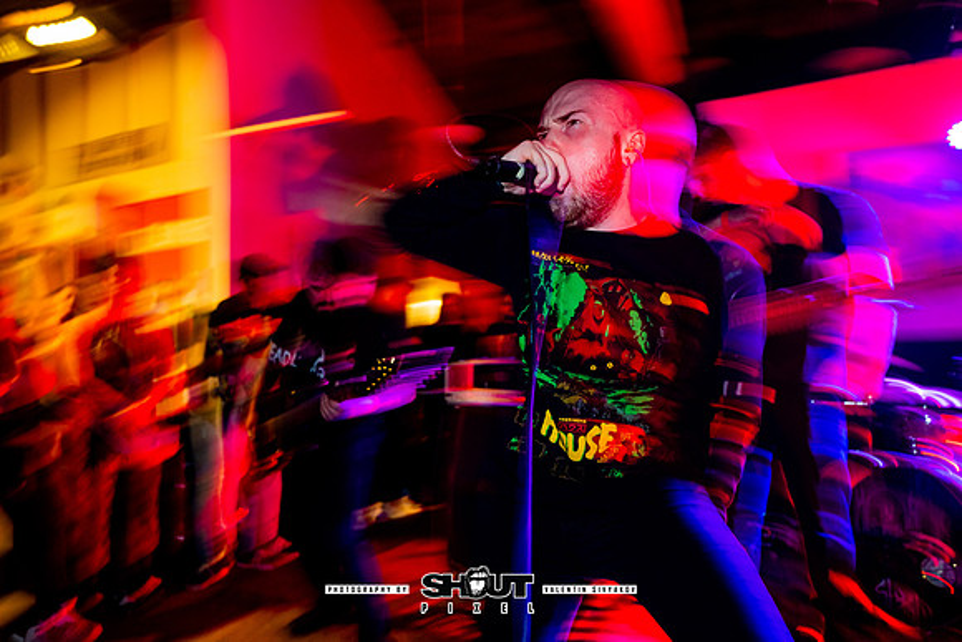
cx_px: 481
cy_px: 321
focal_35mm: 23
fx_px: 612
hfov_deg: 76.3
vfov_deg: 55.3
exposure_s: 1/15
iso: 1000
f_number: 2.8
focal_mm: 22.9
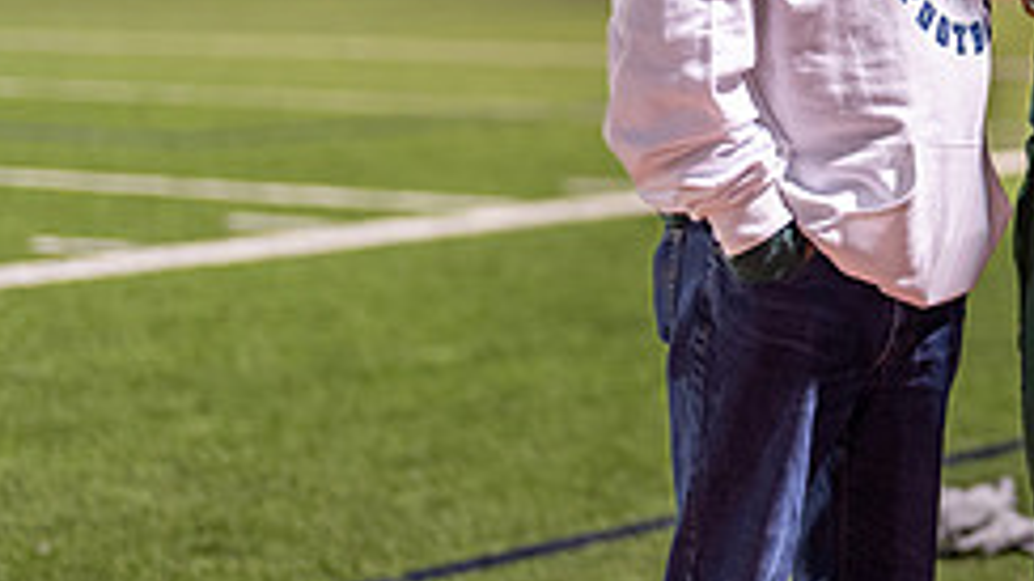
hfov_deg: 15.1
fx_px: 3782
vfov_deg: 8.8
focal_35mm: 138
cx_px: 1178
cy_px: 98
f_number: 1.2
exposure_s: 1/320
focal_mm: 50
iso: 640
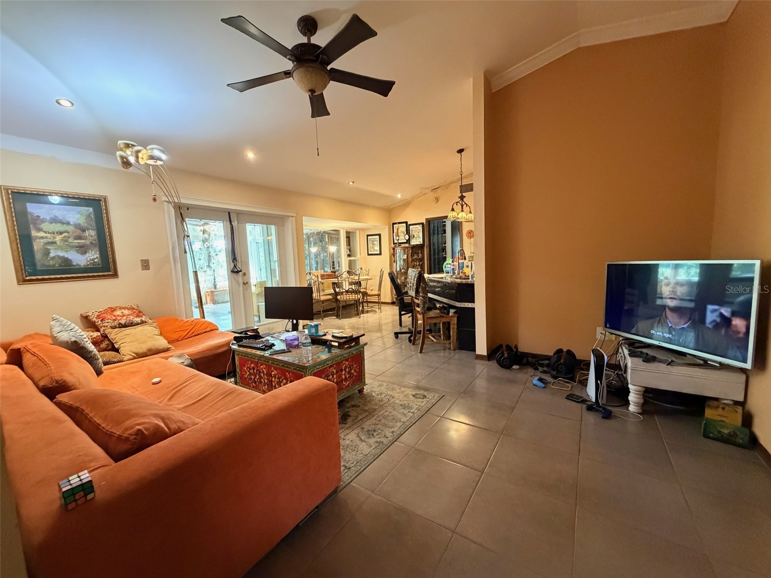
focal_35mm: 14
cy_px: 289
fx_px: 312
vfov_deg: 85.7
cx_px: 386
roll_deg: +2.8
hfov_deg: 102.1
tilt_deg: -6.7
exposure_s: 1/60
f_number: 2.2
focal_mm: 2.22
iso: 800
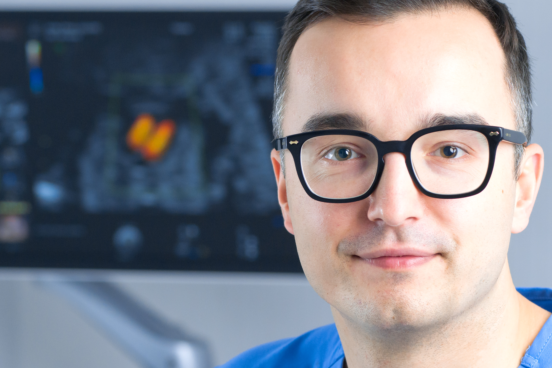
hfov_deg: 10.7
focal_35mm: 192
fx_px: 2945
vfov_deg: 7.1
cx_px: 277
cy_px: 309
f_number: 5
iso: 1250
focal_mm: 92
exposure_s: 1/125
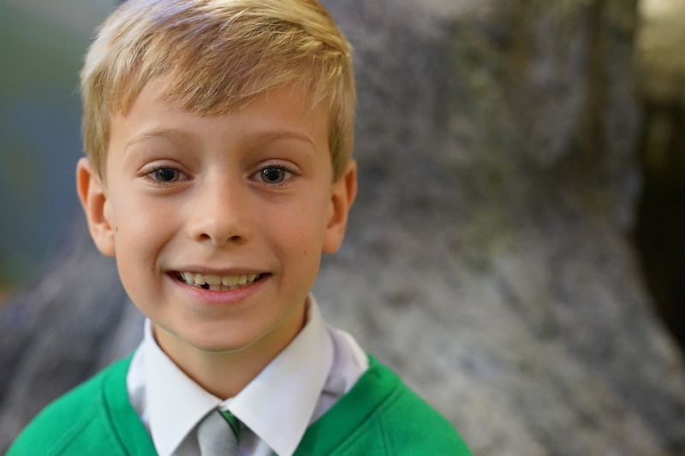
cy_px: 228
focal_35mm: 50
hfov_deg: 39.6
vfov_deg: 27.0
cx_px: 342
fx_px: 951
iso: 6400
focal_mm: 50
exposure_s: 1/160
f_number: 3.5
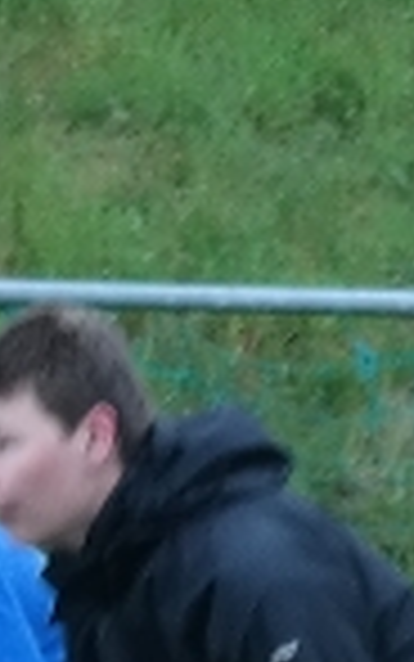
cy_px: 959
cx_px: 27
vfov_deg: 2.3
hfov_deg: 1.4
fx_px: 16772
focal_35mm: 930
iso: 200
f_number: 6.3
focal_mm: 55
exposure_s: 1/80
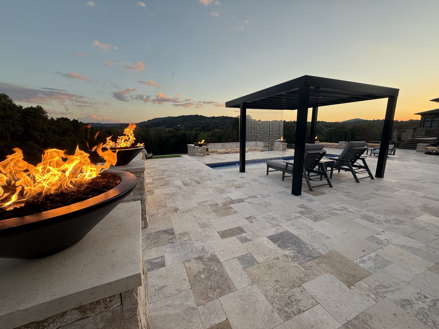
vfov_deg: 85.7
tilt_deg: -10.5
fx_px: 178
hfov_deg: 102.1
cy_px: 164
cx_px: 220
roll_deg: +0.7
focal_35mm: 14
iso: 50
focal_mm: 2.22
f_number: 2.2
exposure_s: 1/120
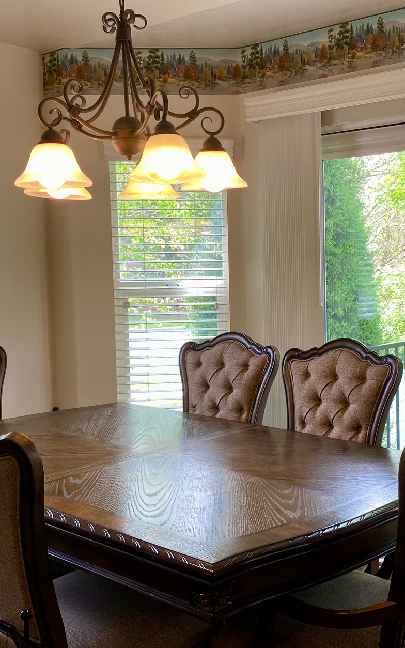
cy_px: 316
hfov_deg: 28.4
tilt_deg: -5.5
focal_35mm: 45
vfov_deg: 44.4
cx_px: 264
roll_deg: +1.4
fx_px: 795
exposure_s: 1/120
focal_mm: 4.25
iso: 40
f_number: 1.8
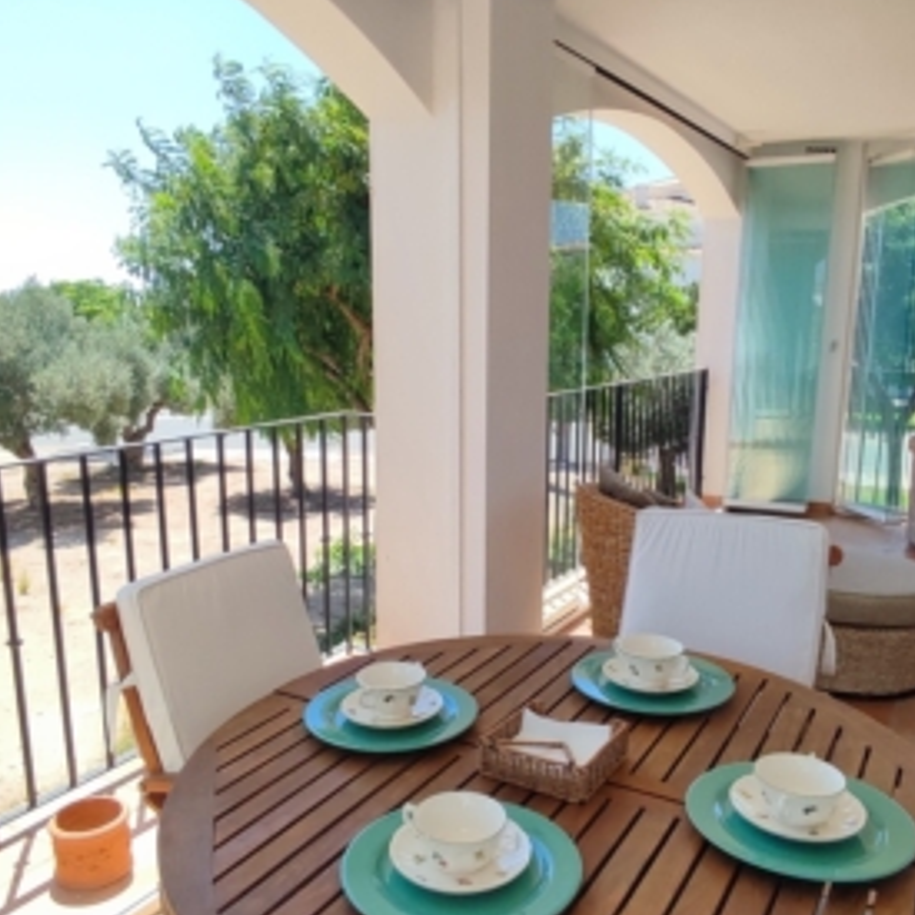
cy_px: 516
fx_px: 897
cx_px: 449
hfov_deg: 54.0
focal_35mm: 30
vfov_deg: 53.9
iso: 50
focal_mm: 1.65
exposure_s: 1/860
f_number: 2.2
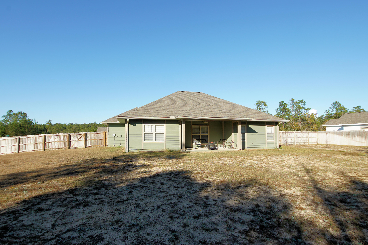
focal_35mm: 18
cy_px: 122
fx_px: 184
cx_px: 184
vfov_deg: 67.4
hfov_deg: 90.0
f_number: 7.1
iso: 100
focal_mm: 12
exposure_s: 1/160
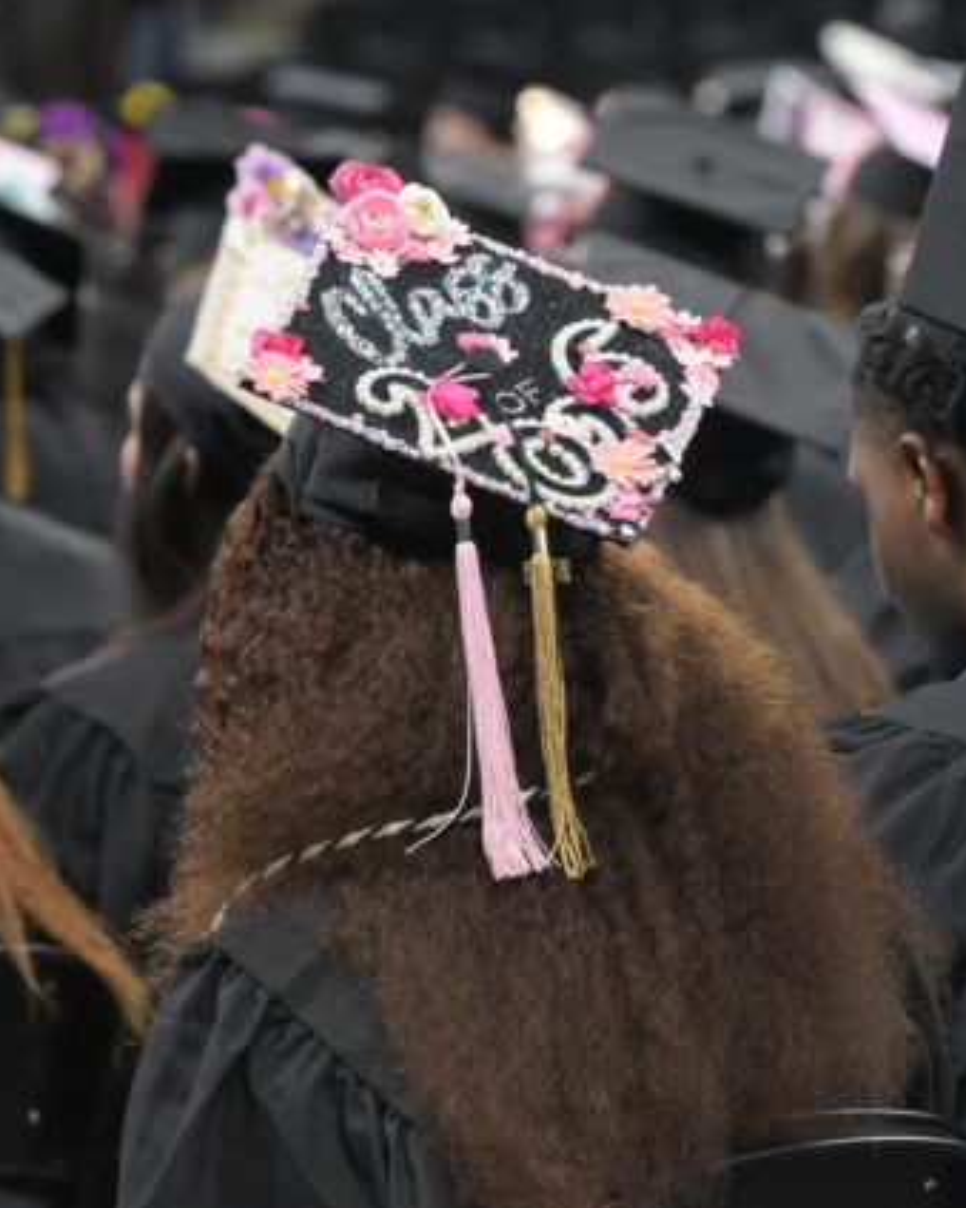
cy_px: 462
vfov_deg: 8.1
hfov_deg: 6.5
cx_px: 496
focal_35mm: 239
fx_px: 8544
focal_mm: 135
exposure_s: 1/320
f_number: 6.3
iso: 4000
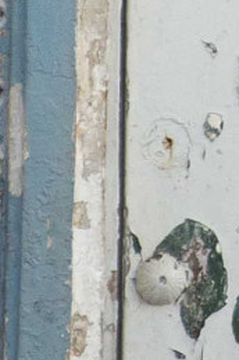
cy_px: -234
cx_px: 780
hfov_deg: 1.1
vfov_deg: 1.7
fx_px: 12440
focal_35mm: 1246
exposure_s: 1/640
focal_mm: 105
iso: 400
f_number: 5.6
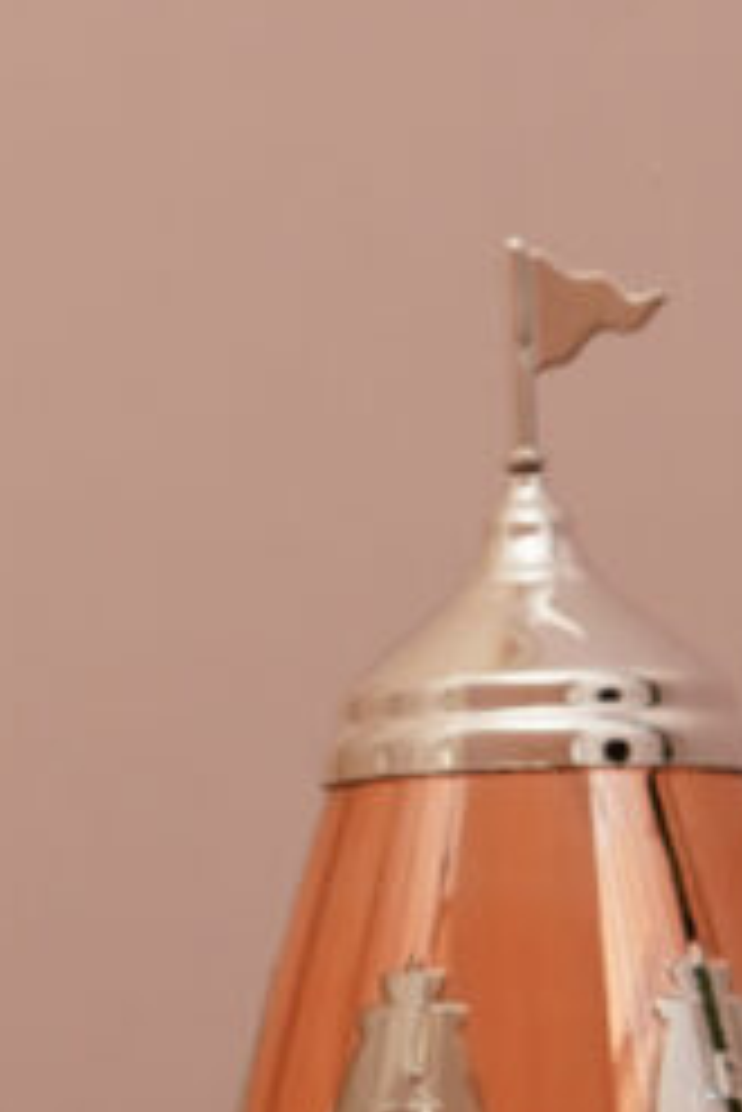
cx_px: -358
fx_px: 6390
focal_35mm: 207
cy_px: 414
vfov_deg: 9.9
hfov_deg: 6.6
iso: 640
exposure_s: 1/160
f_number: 5
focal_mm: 50
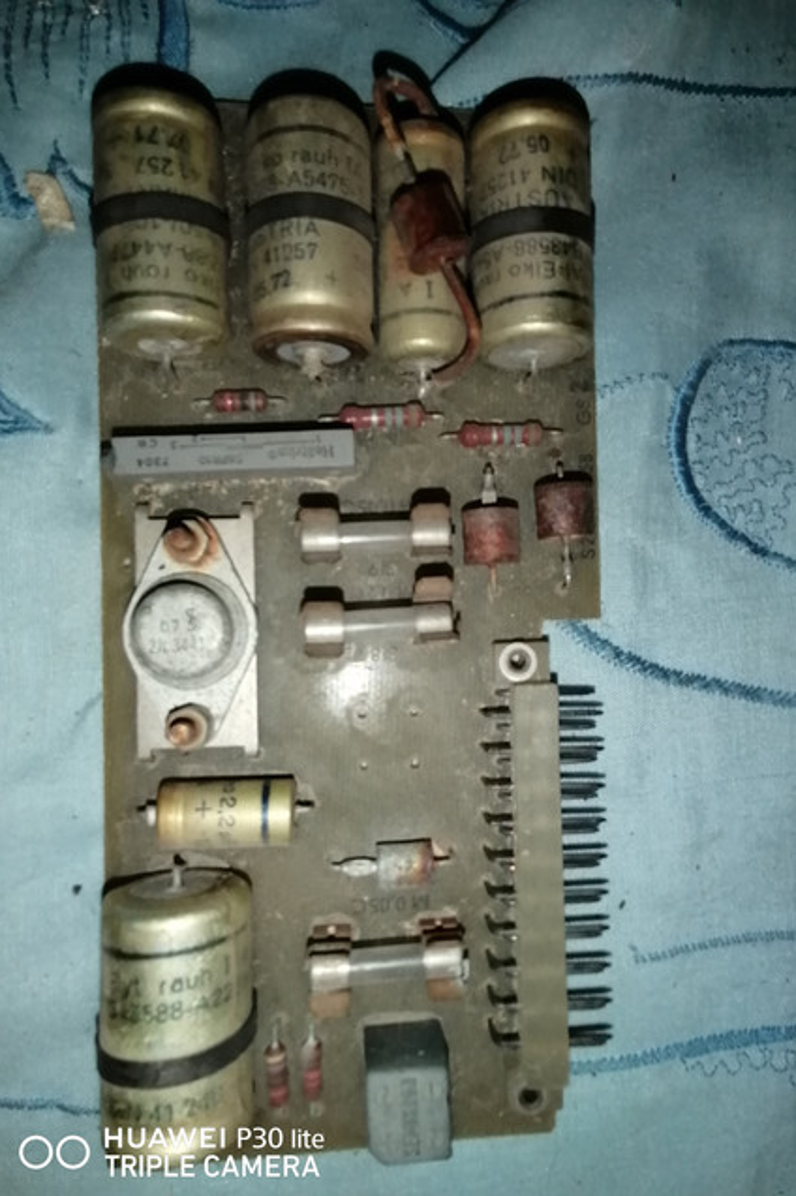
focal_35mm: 23
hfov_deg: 55.0
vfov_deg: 76.1
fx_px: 764
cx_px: 428
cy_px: 597
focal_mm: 2.7
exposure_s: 1/126
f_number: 2.4
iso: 50
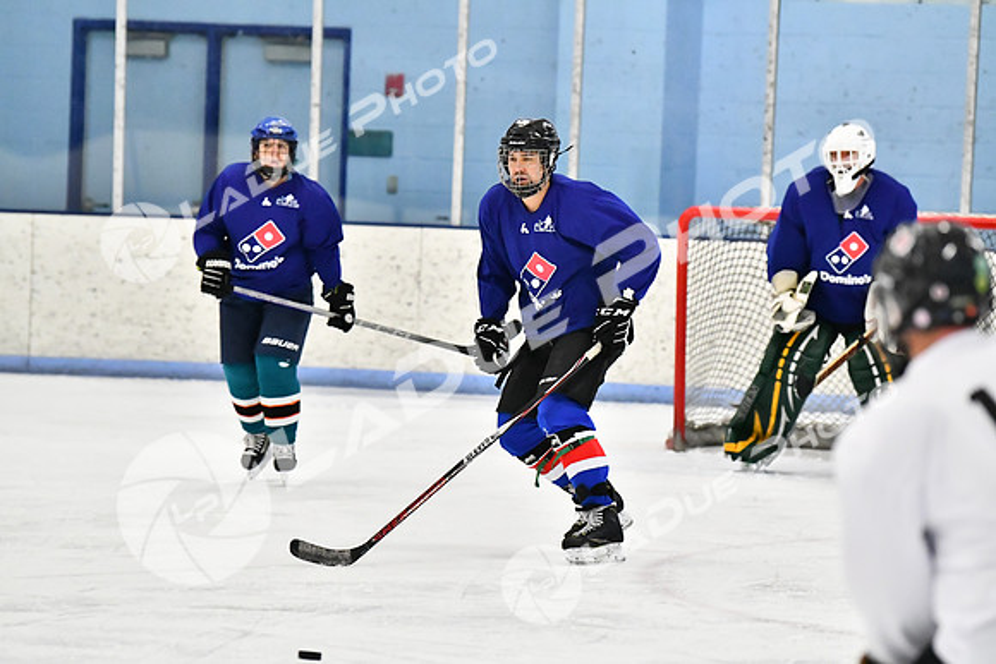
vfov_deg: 7.3
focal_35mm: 188
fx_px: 5188
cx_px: 498
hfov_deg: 11.0
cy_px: 332
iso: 6400
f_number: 3.2
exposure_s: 1/1250
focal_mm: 125
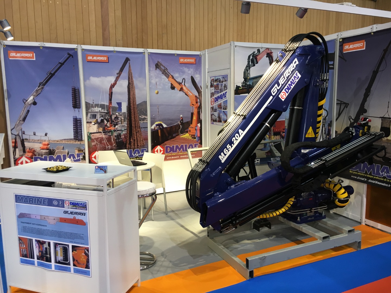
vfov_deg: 48.2
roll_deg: +0.2
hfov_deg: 61.7
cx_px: 196
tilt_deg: -8.1
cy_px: 146
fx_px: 328
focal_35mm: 29
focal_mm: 4.15
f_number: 2.2
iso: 100
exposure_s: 1/33
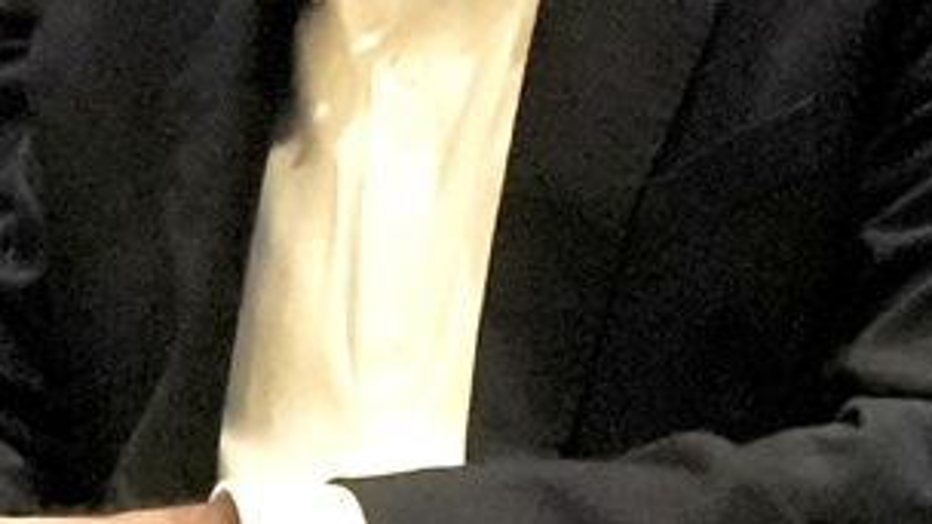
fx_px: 5787
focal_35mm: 234
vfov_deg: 5.2
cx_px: 935
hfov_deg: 9.1
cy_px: 670
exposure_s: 1/80
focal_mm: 32.3
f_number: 8
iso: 8000
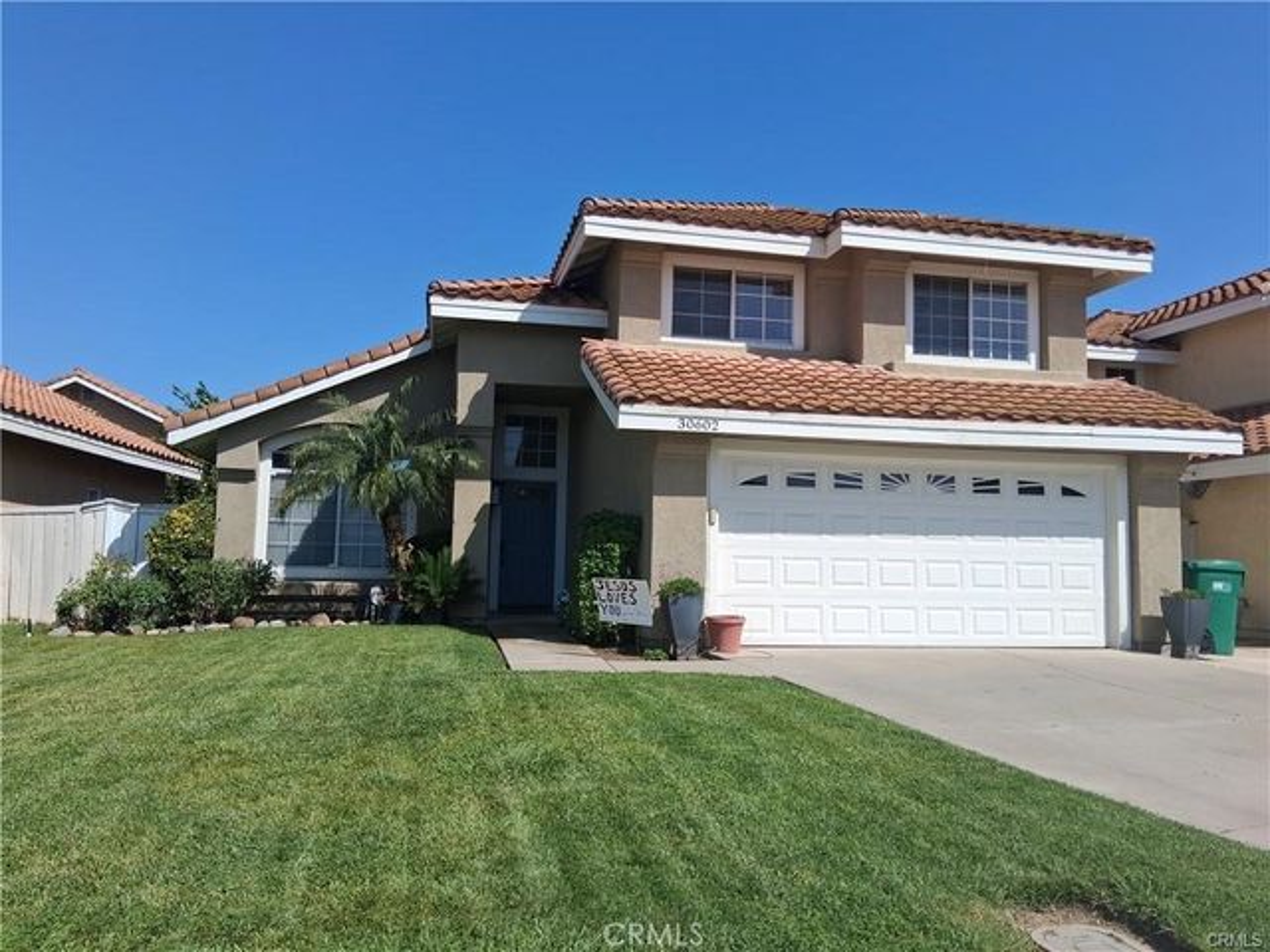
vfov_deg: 53.1
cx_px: 635
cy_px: 476
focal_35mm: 26
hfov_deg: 67.3
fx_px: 954
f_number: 1.8
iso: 25
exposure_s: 1/863
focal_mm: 3.98
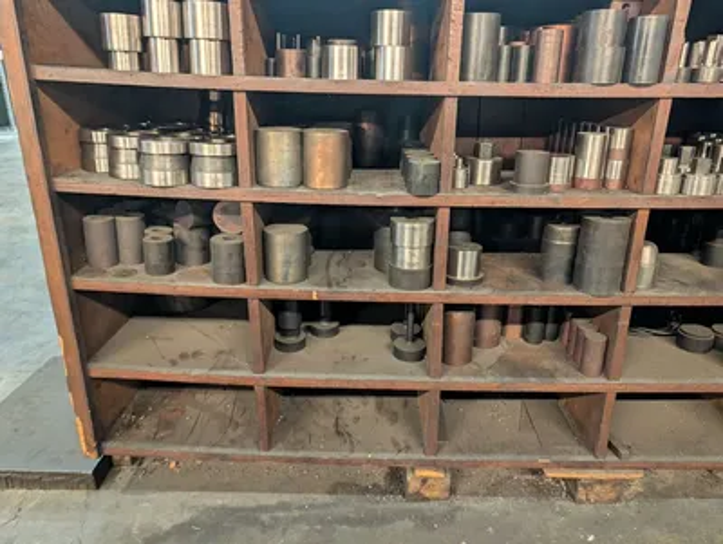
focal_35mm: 24
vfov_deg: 56.9
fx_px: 502
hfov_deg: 71.5
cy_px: 272
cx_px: 362
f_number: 1.68
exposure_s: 1/60
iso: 1129
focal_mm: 6.9
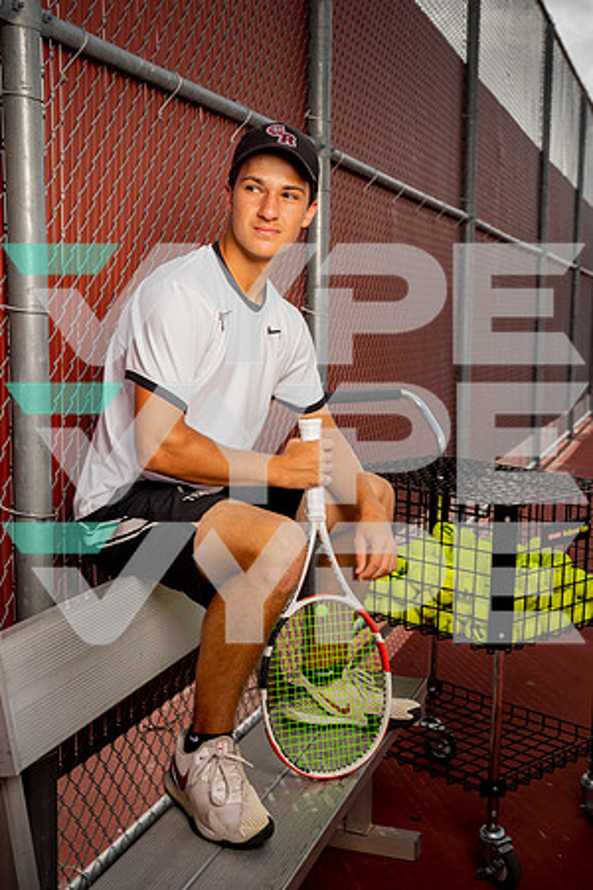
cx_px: 296
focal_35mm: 46
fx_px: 1136
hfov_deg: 29.2
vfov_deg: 42.7
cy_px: 445
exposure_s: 1/160
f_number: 7.1
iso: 50
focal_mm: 46
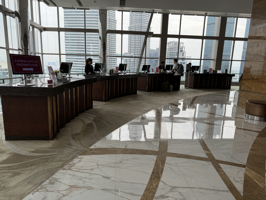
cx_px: 133
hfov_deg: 71.6
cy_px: 100
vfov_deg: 56.8
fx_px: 184
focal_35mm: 24
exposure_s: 1/448
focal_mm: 6.76
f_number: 1.78
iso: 80
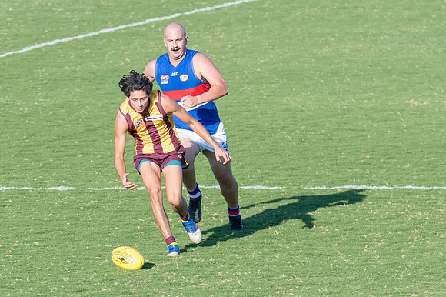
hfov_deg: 3.5
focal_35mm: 597
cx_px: 156
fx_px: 7389
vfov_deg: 2.3
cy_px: 178
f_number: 7.1
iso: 800
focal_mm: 260
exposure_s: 1/1600
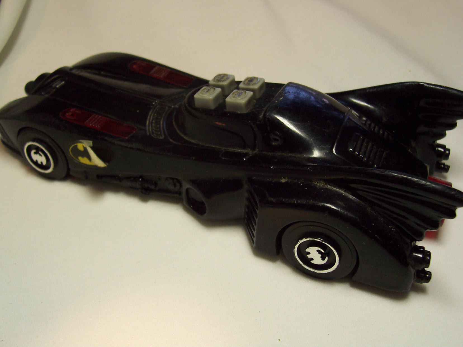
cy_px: 174
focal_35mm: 37
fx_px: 495
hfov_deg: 50.1
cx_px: 232
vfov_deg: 38.7
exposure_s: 1/45
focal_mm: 5.6
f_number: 2.8
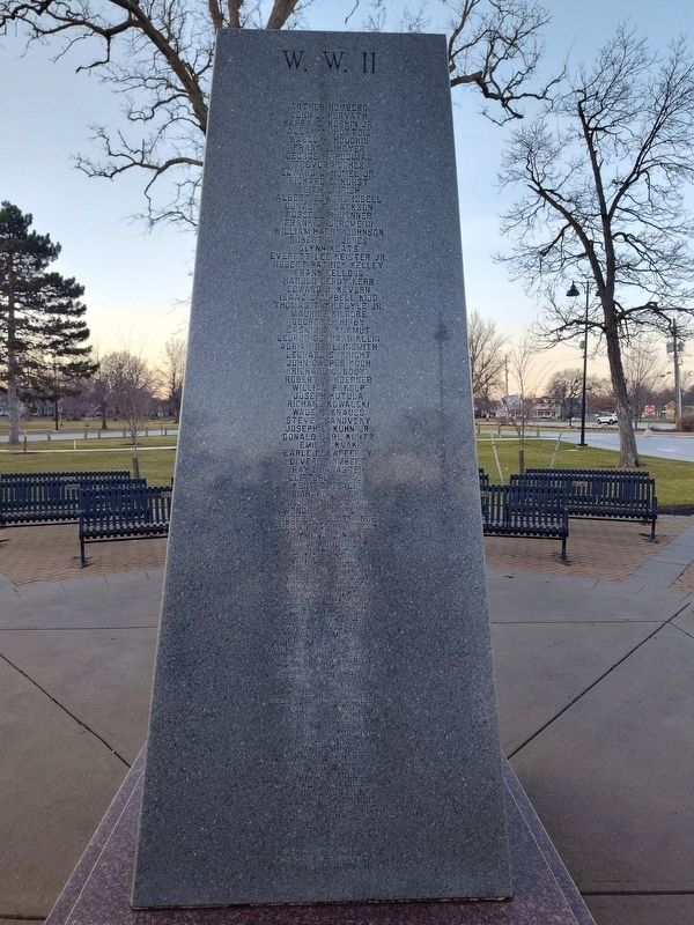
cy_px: 462
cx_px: 347
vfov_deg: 73.9
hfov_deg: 58.9
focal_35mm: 23
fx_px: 615
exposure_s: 1/200
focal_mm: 5.56
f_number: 1.8
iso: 139
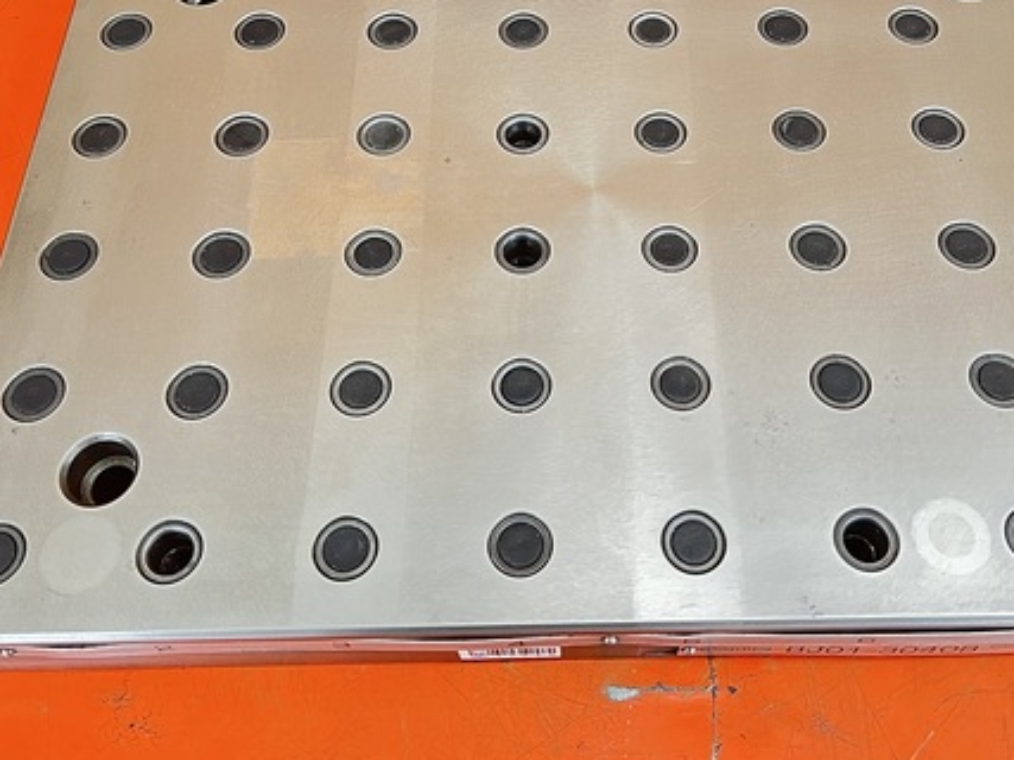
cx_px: 570
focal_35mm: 39
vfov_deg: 36.2
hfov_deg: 47.8
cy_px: 221
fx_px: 1142
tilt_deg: -56.6
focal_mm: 5.7
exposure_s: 1/60
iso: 250
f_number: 1.5
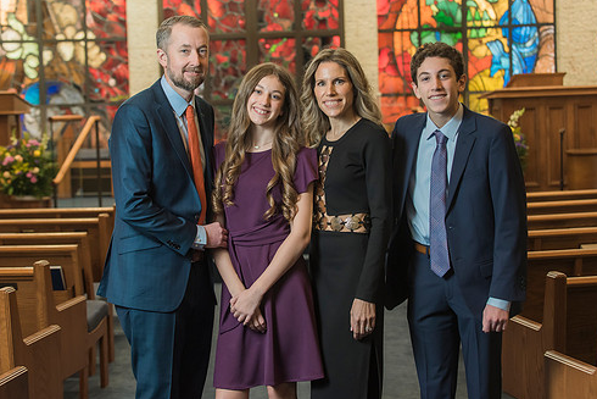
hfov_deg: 23.9
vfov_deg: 16.1
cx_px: 283
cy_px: 164
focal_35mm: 85
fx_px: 1410
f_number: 4
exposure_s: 1/125
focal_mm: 70
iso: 1250
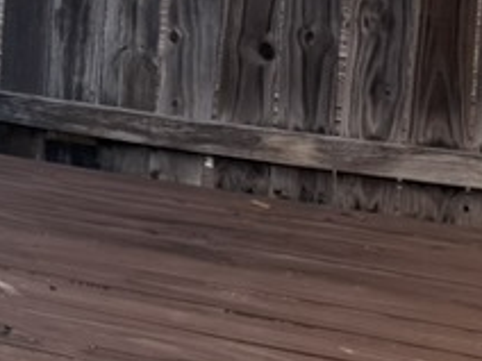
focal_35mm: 116
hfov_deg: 12.9
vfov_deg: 12.1
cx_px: -678
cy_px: -209
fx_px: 1615
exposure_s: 1/952
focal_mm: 6.76
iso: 80
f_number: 1.78
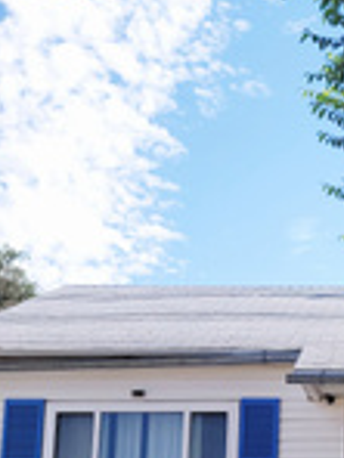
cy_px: 381
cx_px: 428
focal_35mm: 78
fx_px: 1034
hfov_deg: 17.9
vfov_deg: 24.5
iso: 16
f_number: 1.8
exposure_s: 1/588
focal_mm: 6.7
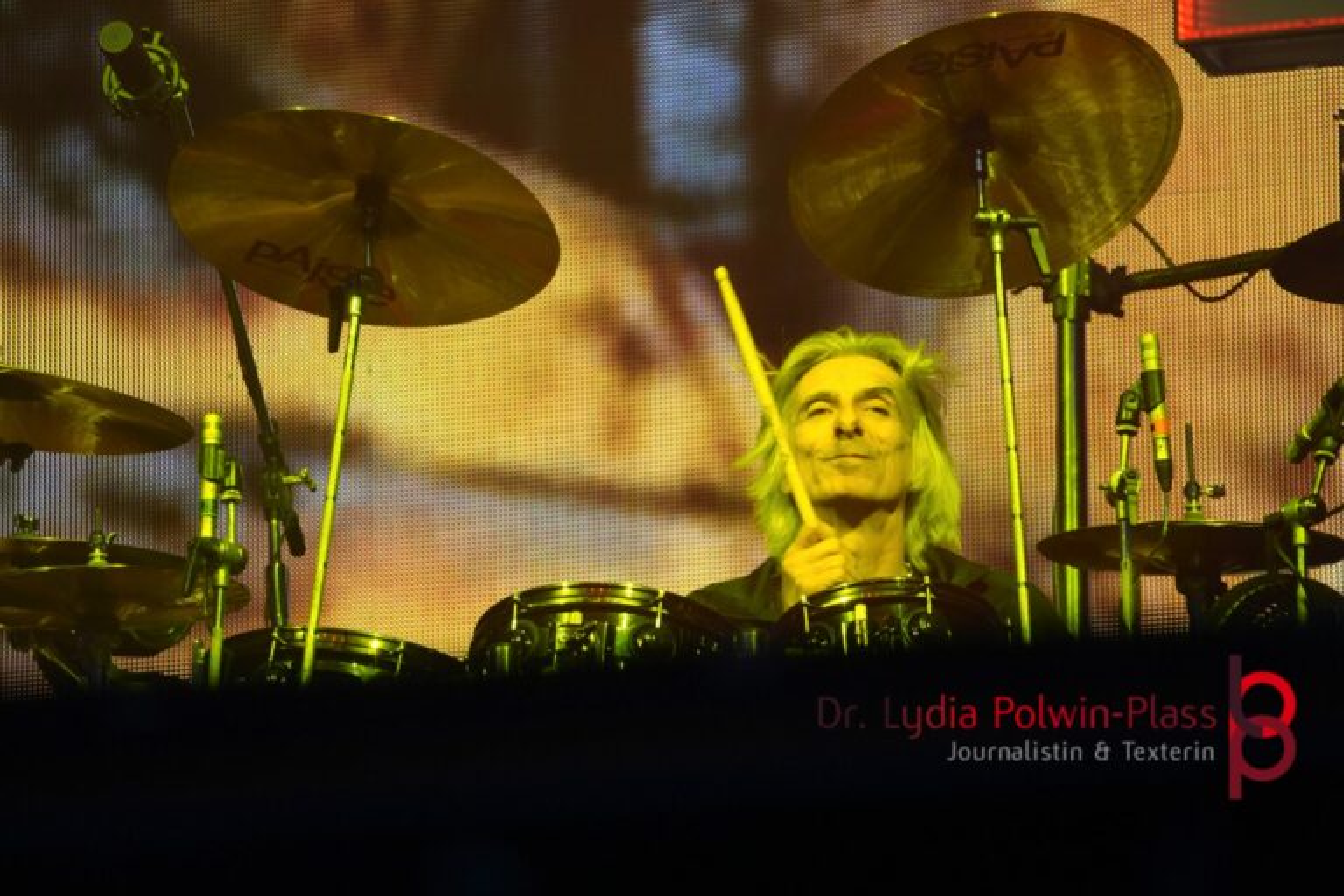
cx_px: 672
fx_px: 12207
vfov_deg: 4.2
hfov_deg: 6.3
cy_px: 448
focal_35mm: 327
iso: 3200
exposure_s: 1/400
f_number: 6.3
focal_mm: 218
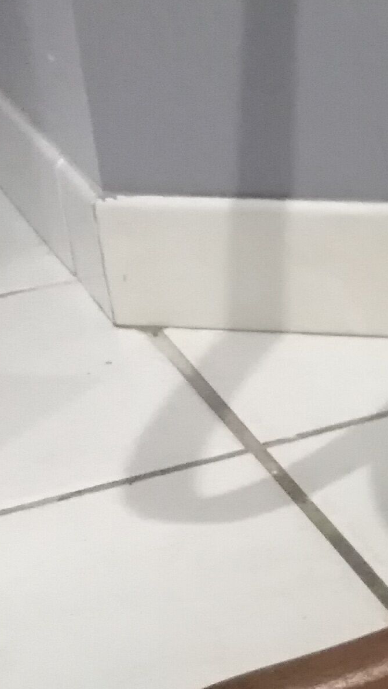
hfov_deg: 11.1
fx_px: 1809
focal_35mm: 99
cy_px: 230
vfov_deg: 21.5
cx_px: 788
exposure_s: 1/14.3
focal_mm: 3.54
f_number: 2
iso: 1095
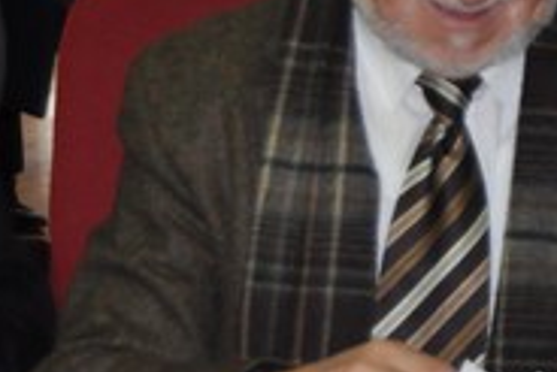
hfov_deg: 10.0
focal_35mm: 198
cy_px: 32
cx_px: 899
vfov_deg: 6.9
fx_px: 3066
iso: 800
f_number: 4.8
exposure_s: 1/60
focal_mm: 38
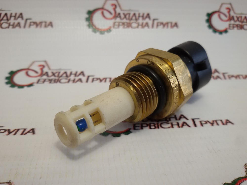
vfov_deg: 45.4
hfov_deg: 58.4
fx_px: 221
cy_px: 92
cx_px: 124
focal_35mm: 31
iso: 50
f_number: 2.4
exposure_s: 1/100
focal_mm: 2.93
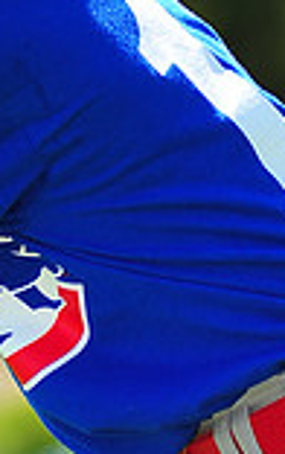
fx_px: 8420
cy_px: -212
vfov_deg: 3.1
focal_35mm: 680
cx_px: -70
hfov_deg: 1.9
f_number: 5
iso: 200
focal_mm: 180
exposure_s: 1/400
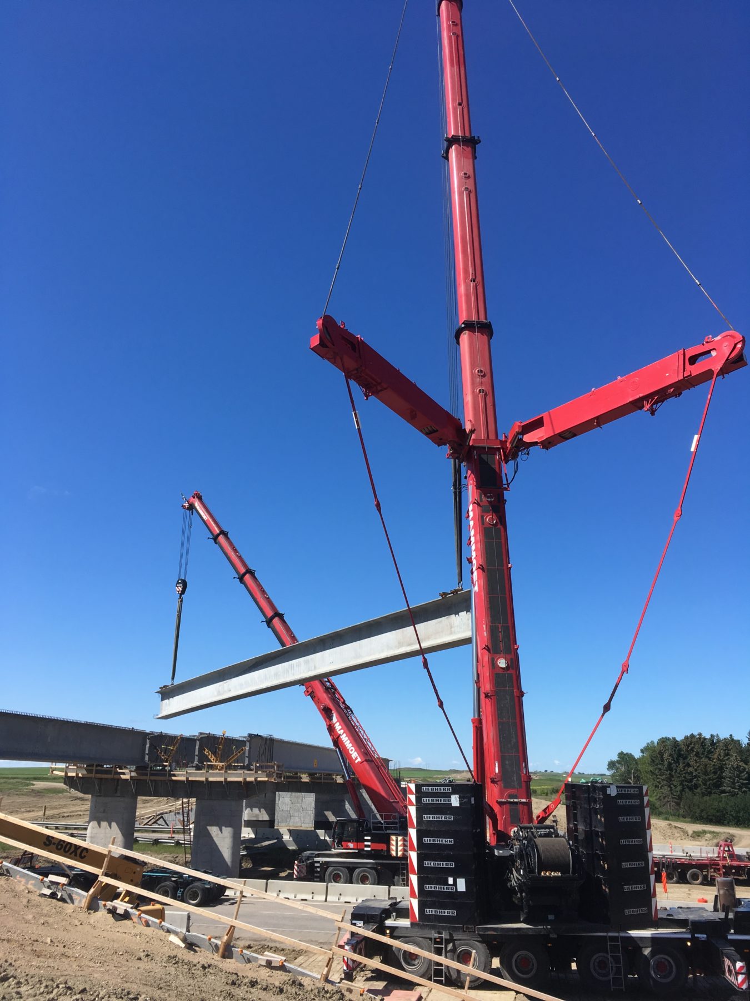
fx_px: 838
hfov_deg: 48.2
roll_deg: -0.4
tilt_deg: +17.1
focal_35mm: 29
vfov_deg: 61.7
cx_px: 375
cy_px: 500
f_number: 2.2
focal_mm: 4.15
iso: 25
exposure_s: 1/1709
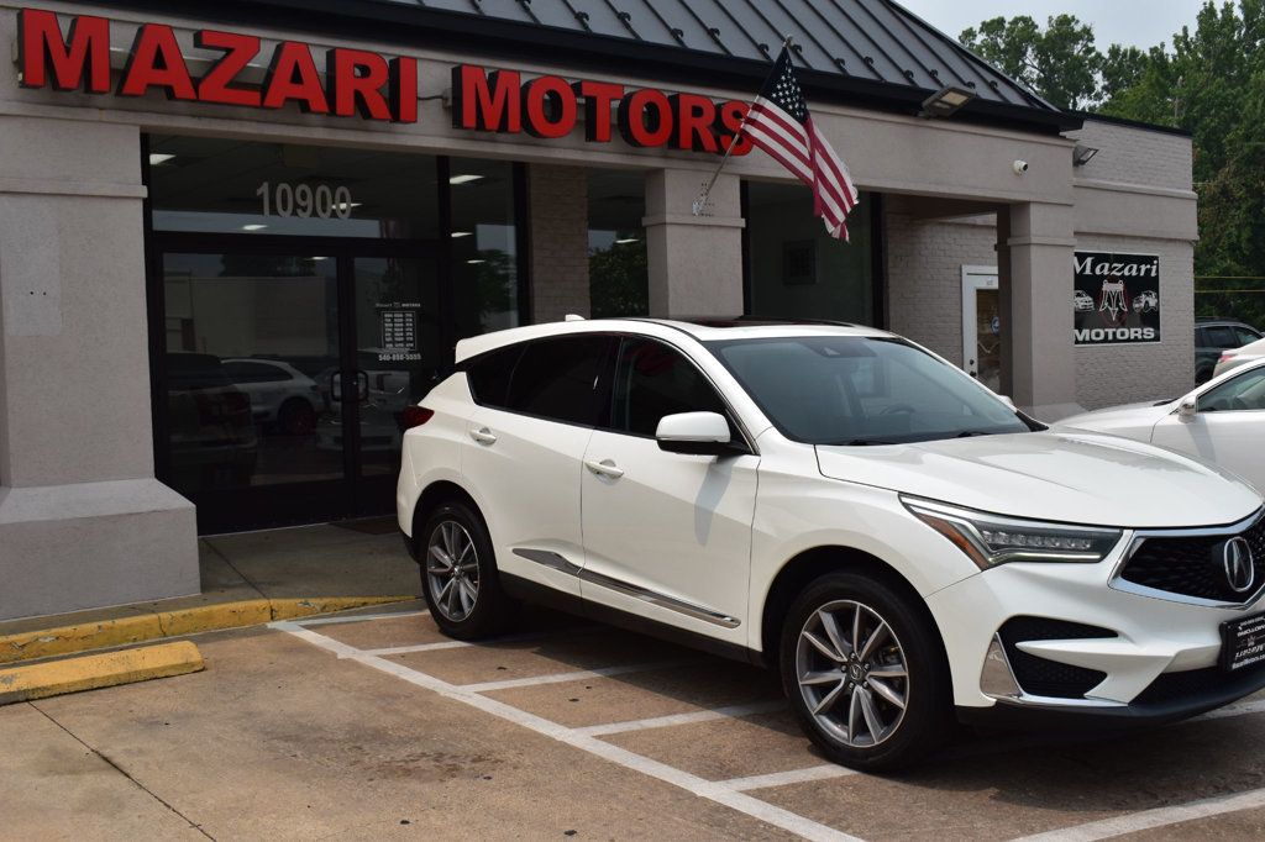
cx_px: 632
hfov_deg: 51.3
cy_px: 421
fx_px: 1317
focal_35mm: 38
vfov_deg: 35.5
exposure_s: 1/500
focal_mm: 25
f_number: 11
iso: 200
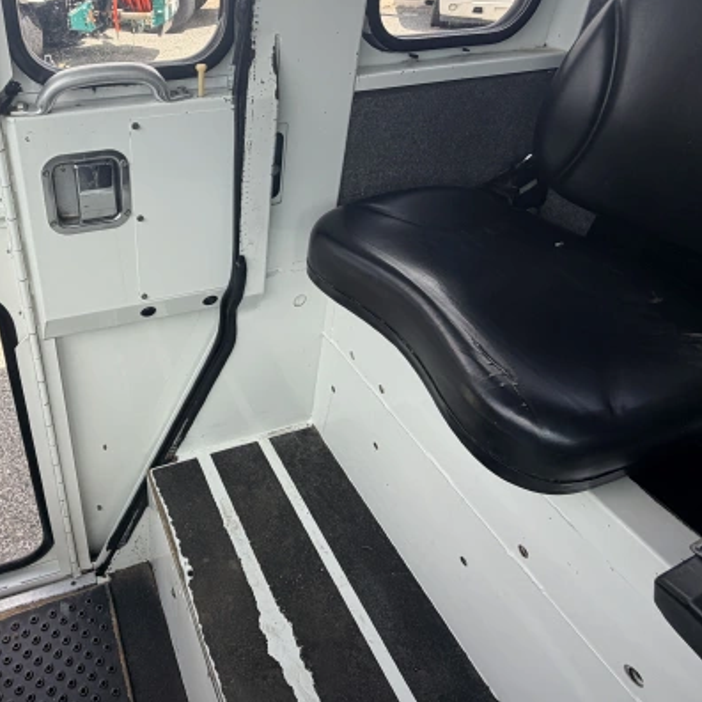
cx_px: 163
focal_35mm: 25
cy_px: 248
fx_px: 574
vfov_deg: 61.7
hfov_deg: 59.1
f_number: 2.2
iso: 64
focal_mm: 2.22
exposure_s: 1/502
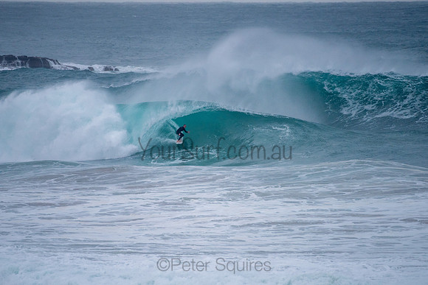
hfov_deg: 3.4
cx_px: 206
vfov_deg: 2.2
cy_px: 132
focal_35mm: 613
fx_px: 7292
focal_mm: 500
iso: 500
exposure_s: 1/1250
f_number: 5.6
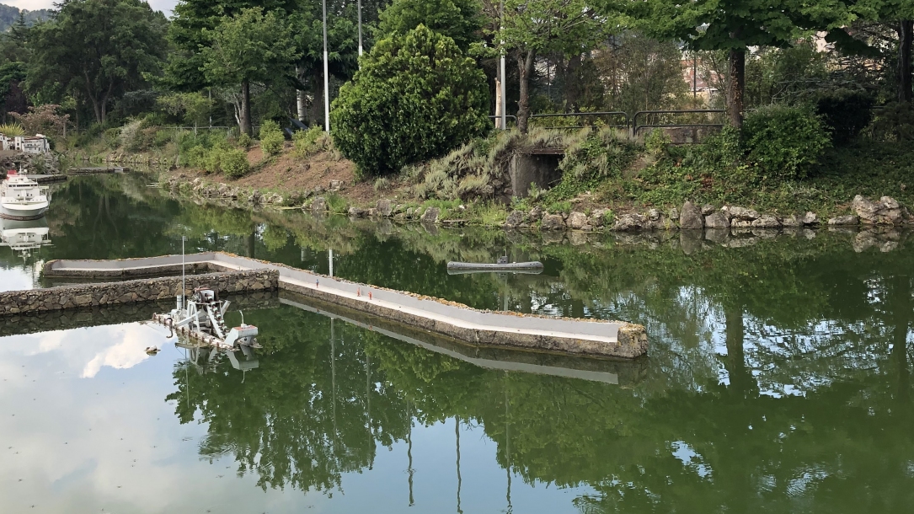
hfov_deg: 45.5
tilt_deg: -4.1
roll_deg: -0.1
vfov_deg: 26.5
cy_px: 214
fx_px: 1090
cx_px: 433
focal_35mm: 45
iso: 20
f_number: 1.8
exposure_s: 1/649
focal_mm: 3.99
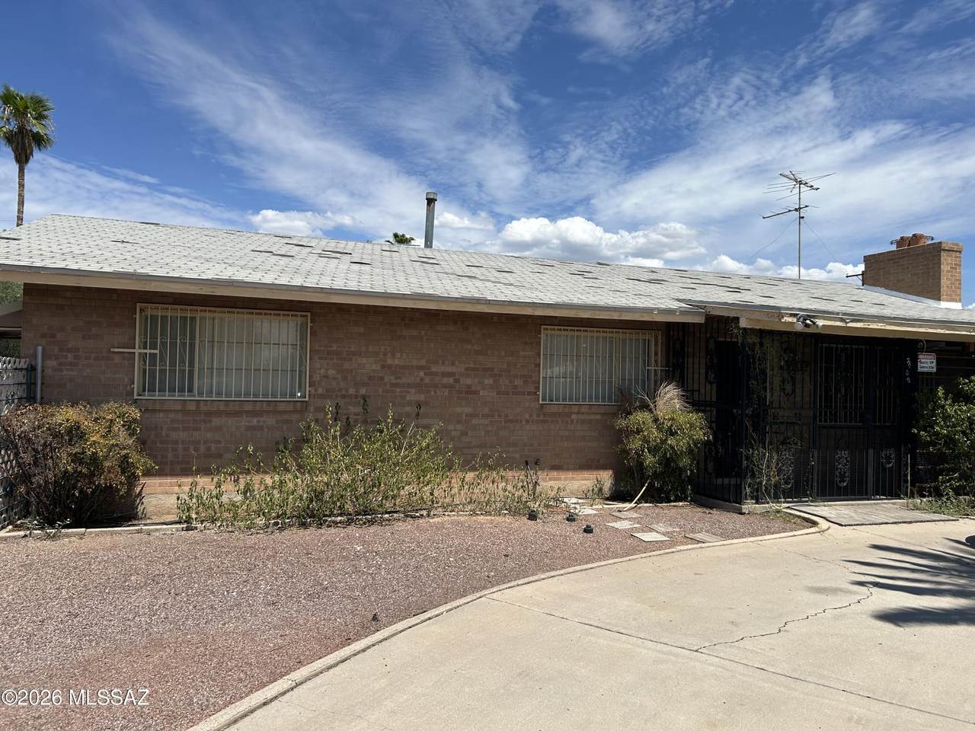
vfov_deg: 53.1
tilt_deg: +1.6
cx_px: 488
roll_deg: -1.2
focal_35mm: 26
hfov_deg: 67.3
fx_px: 732
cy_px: 366
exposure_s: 1/5882
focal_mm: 5.7
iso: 50
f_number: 1.5
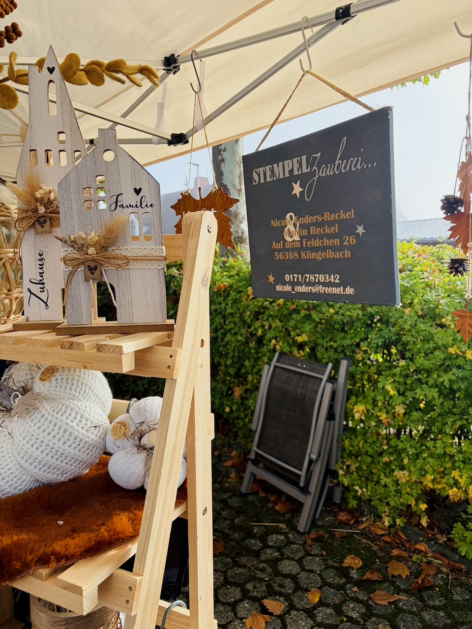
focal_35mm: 26
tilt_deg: -7.3
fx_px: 473
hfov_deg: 53.1
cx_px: 236
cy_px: 314
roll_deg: +0.5
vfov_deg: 67.3
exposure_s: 1/1393
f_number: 1.6
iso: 64
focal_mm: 5.96
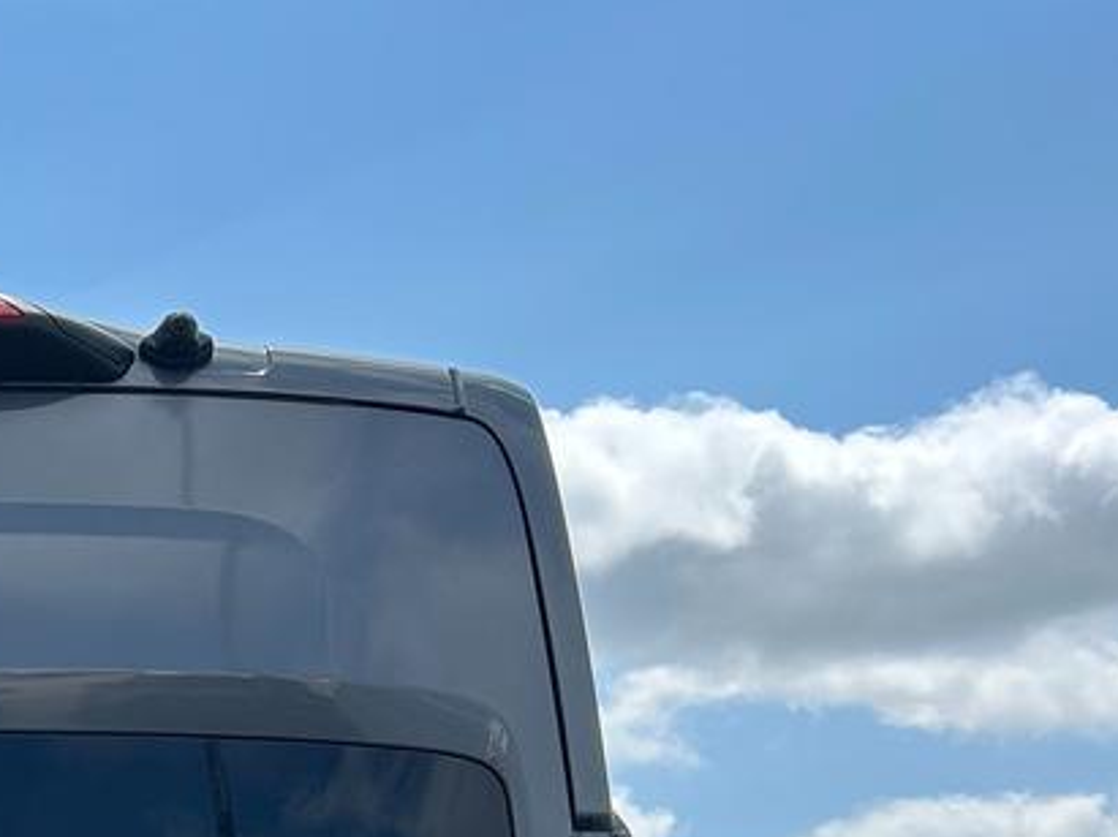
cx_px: -84
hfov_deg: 22.8
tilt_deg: +0.7
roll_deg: -0.5
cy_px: 1207
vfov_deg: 16.7
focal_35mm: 81
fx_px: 2615
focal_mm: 5.7
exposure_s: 1/5076
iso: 50
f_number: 1.5
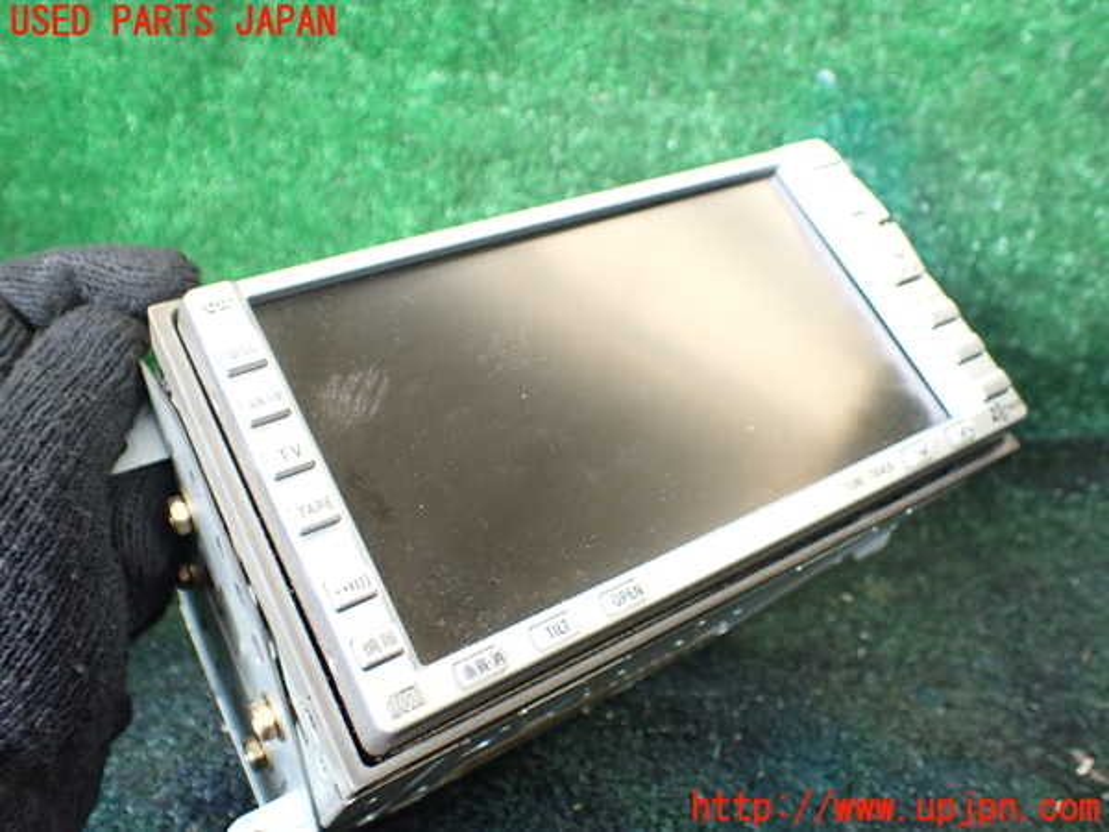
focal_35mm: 30
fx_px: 961
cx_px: 554
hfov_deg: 60.0
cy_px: 416
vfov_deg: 46.8
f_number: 2.3
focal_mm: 5.4
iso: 320
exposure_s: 1/125
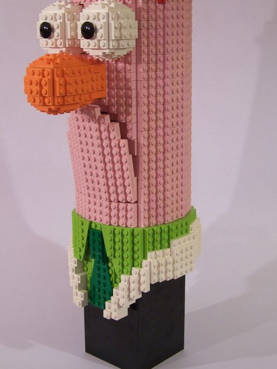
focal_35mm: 62
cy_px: 142
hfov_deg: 23.7
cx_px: 134
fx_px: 661
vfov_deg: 31.1
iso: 80
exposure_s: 1/4
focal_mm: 8
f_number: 3
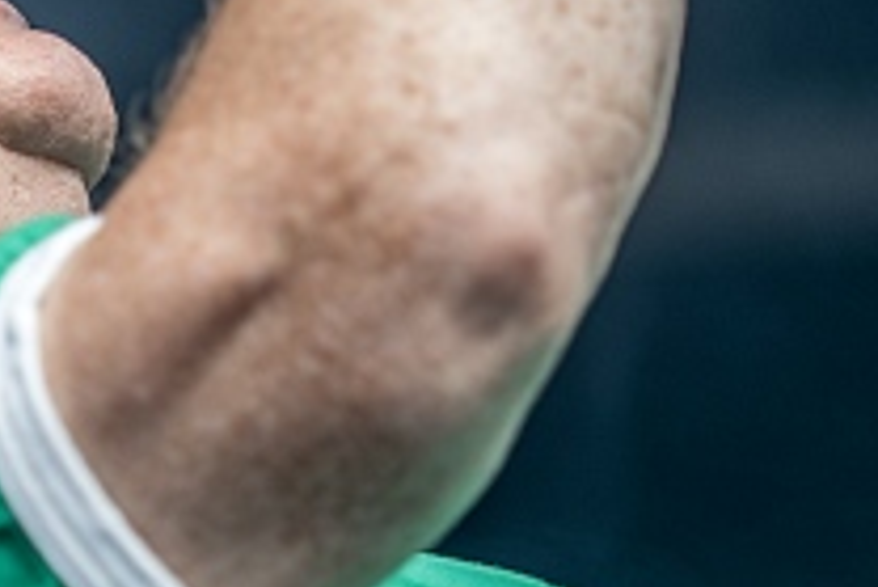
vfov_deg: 2.1
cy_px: -55
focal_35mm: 649
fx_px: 15832
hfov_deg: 3.2
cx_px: 401
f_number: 2.8
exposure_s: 1/100
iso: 100
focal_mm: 125
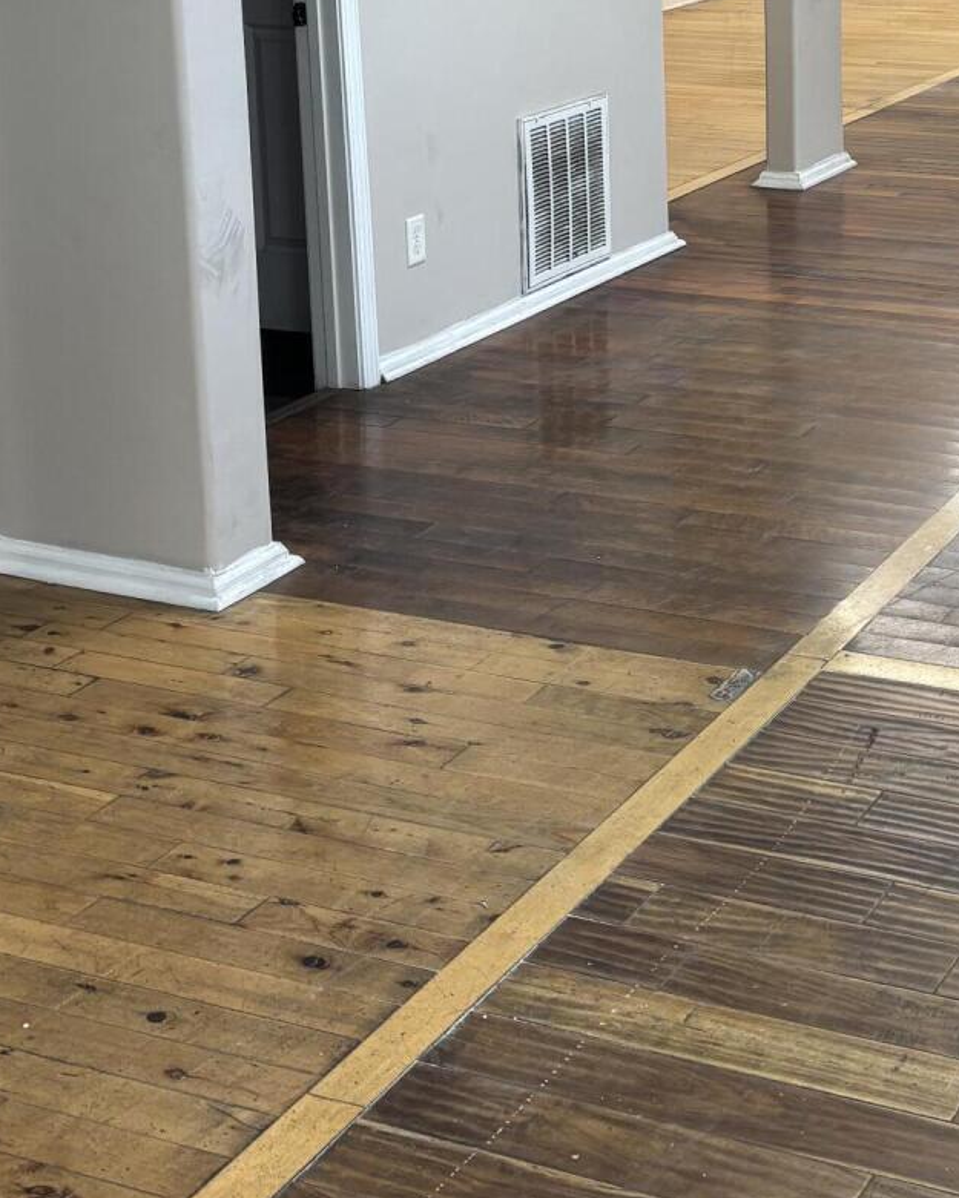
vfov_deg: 27.9
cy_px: 86
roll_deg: +0.1
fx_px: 2306
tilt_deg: -9.1
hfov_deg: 22.7
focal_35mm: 65
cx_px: 916
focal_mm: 5.96
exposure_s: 1/60
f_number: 1.6
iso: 64
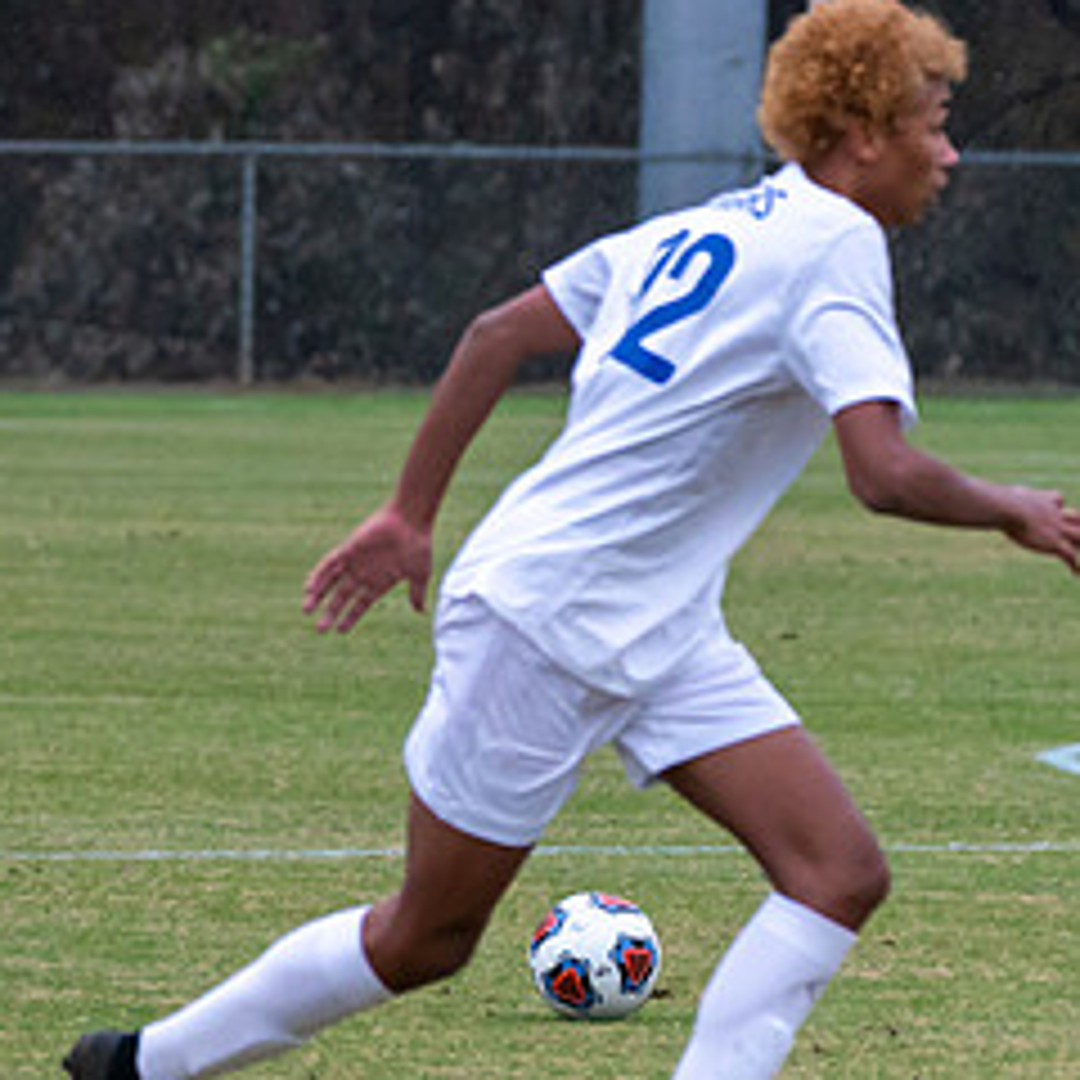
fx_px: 25556
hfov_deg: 2.4
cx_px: -295
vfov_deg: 2.4
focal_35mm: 724
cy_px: 708
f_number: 5.6
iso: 2500
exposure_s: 1/1000
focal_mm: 200
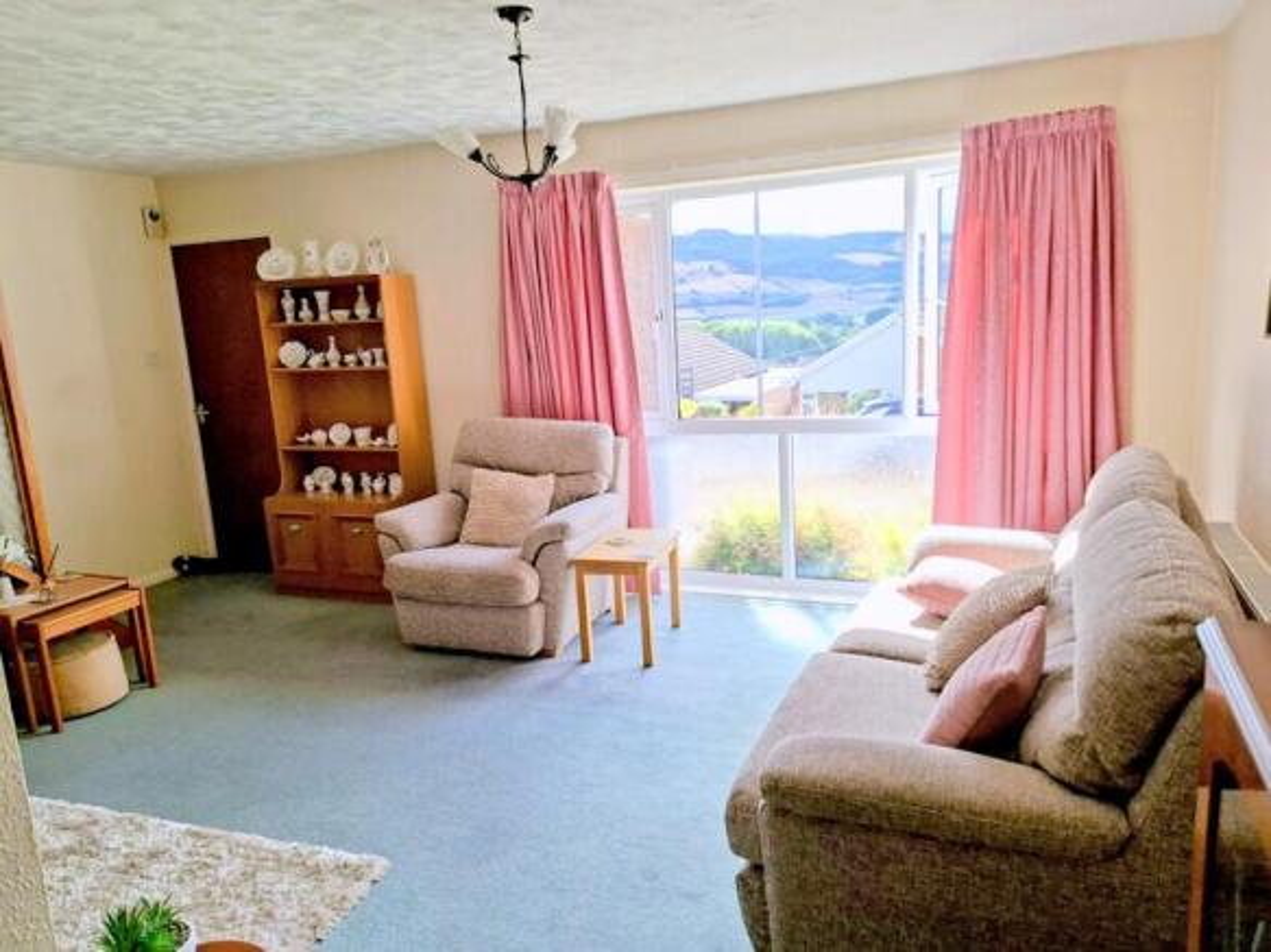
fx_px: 844
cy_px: 476
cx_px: 636
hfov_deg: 73.9
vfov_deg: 58.9
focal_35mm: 23
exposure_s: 1/403
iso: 50
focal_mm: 5.54
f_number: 1.8
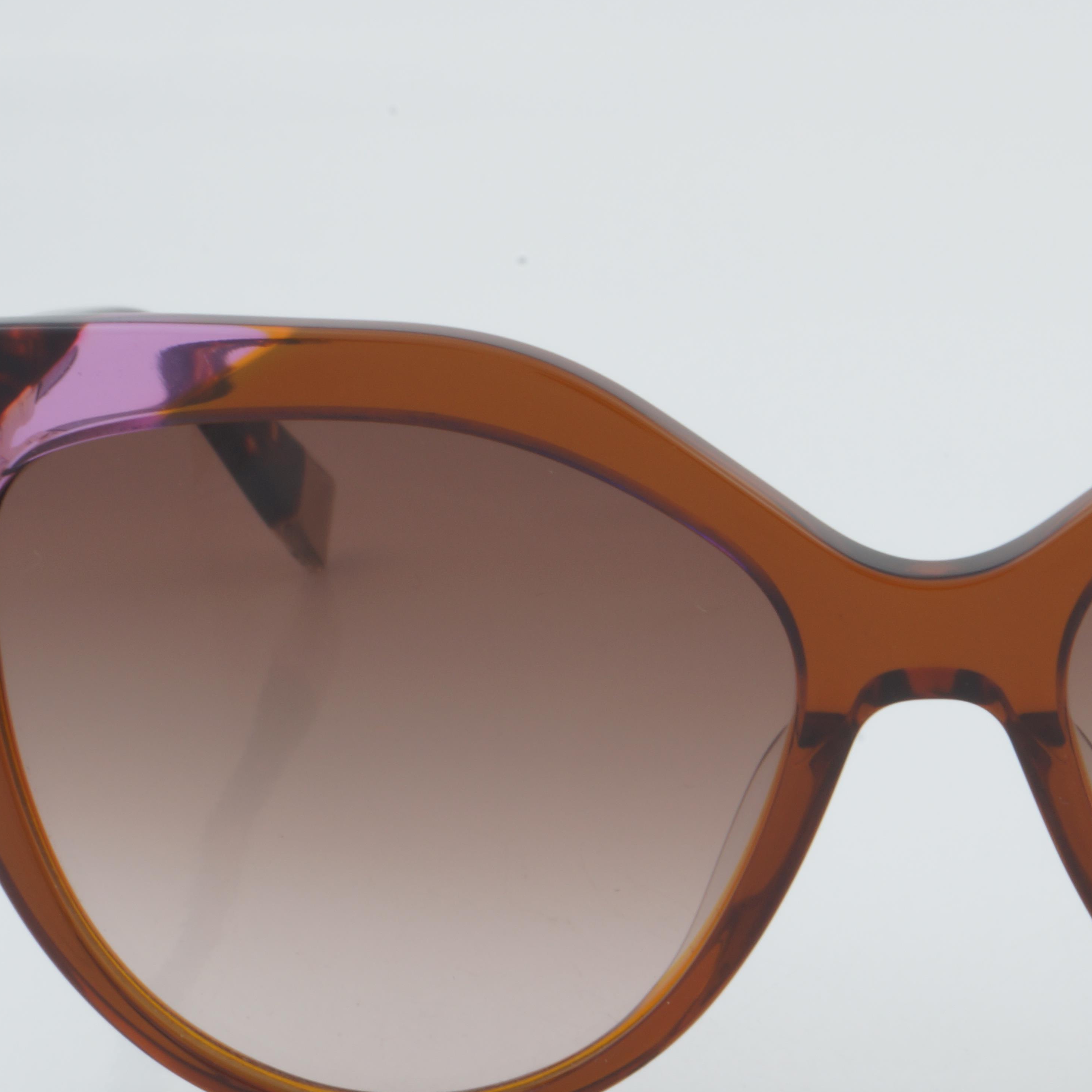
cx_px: 931
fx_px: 4640
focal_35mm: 130
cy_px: 679
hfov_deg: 13.3
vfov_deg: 13.4
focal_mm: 50
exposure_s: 1/3
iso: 100
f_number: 32
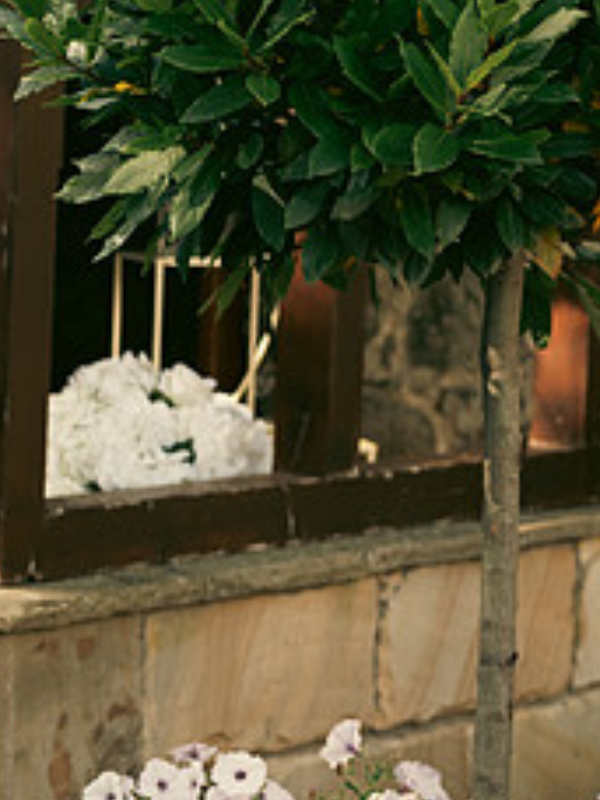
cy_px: 398
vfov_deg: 14.4
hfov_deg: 10.4
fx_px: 3166
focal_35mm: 137
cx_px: -344
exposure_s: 1/160
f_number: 5
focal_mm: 56
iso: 160
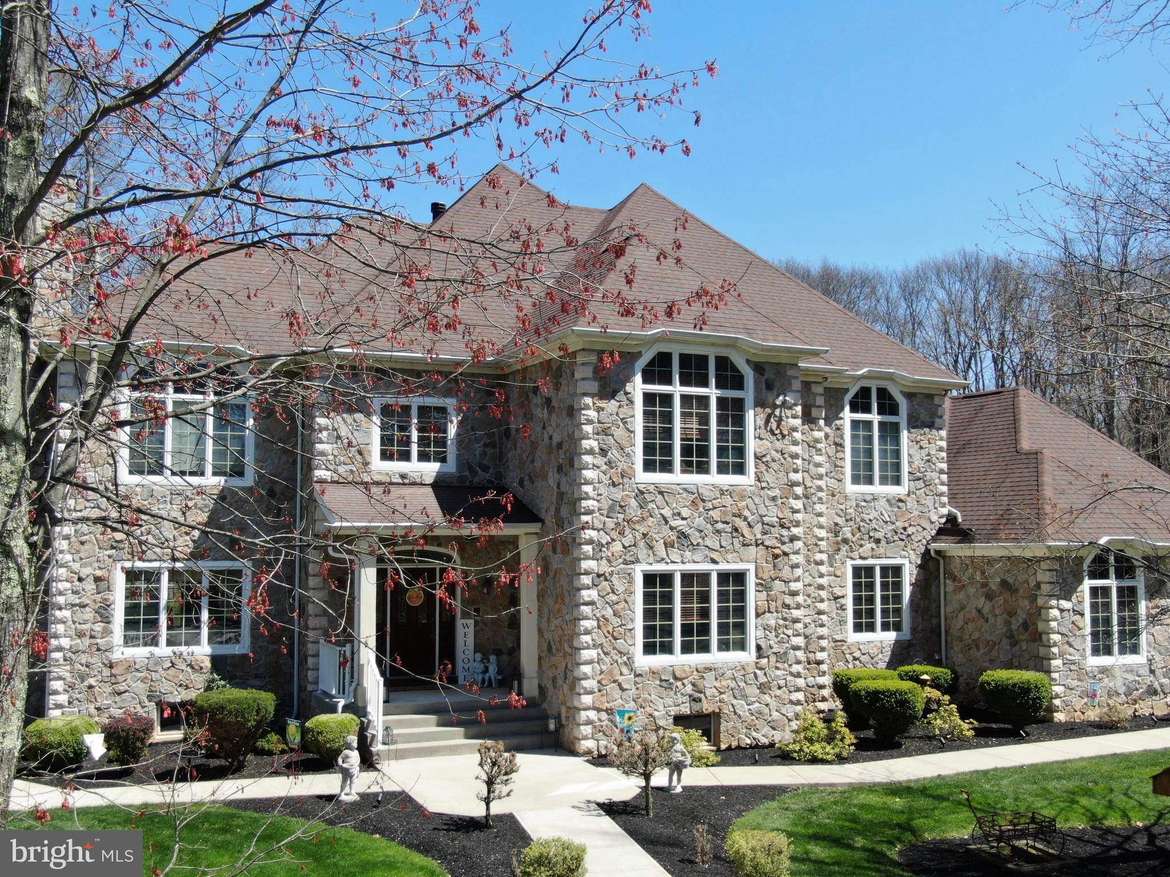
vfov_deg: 39.7
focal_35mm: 36
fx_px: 1217
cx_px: 585
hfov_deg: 51.4
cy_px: 438
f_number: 3.3
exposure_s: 1/500
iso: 100
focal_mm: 6.21
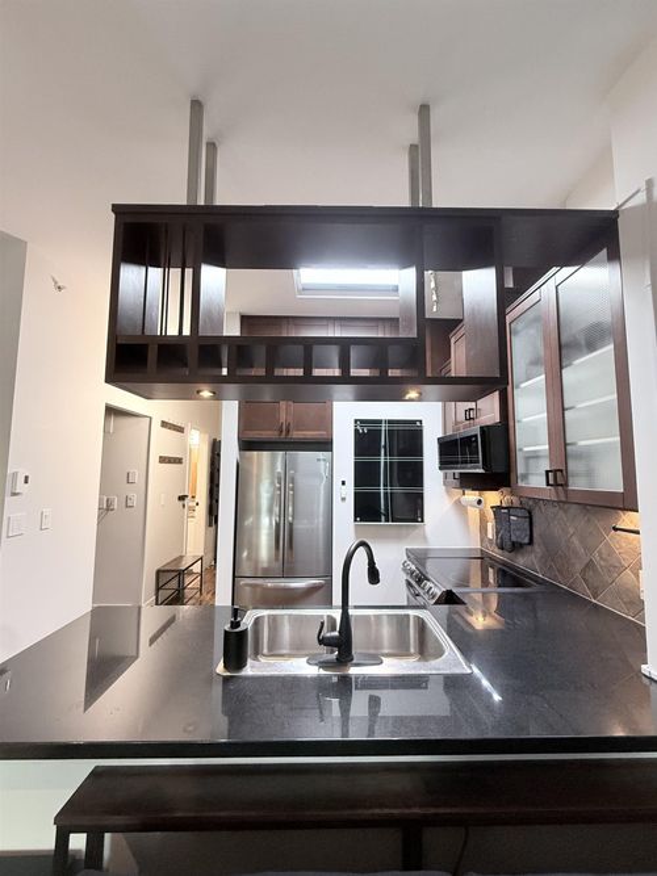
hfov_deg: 85.7
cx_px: 328
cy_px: 438
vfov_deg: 102.1
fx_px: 354
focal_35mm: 14
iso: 320
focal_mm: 2.22
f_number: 2.2
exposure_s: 1/60
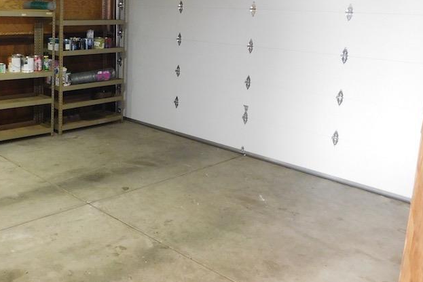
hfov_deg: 45.9
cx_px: 111
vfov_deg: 32.4
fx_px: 482
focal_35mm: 41
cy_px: 96
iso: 400
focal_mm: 4.1
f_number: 3
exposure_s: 1/13
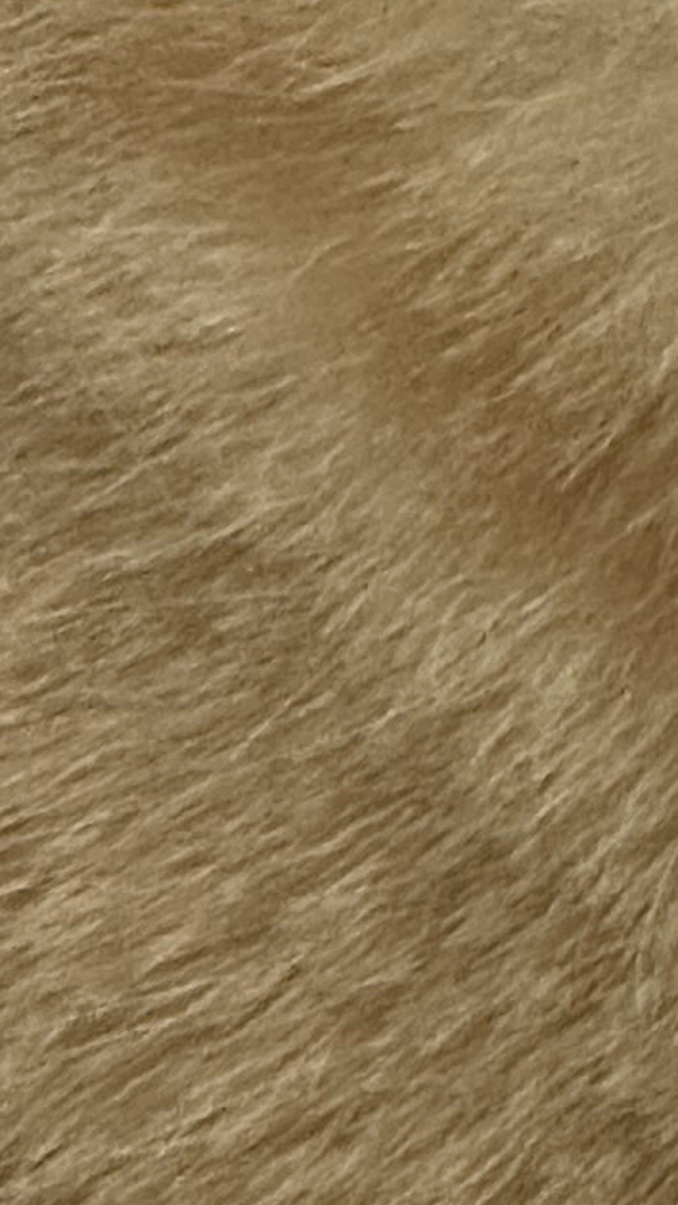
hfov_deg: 2.3
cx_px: 935
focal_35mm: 538
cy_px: -241
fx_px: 17188
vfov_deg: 4.0
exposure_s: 1/50
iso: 250
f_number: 2.8
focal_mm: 9
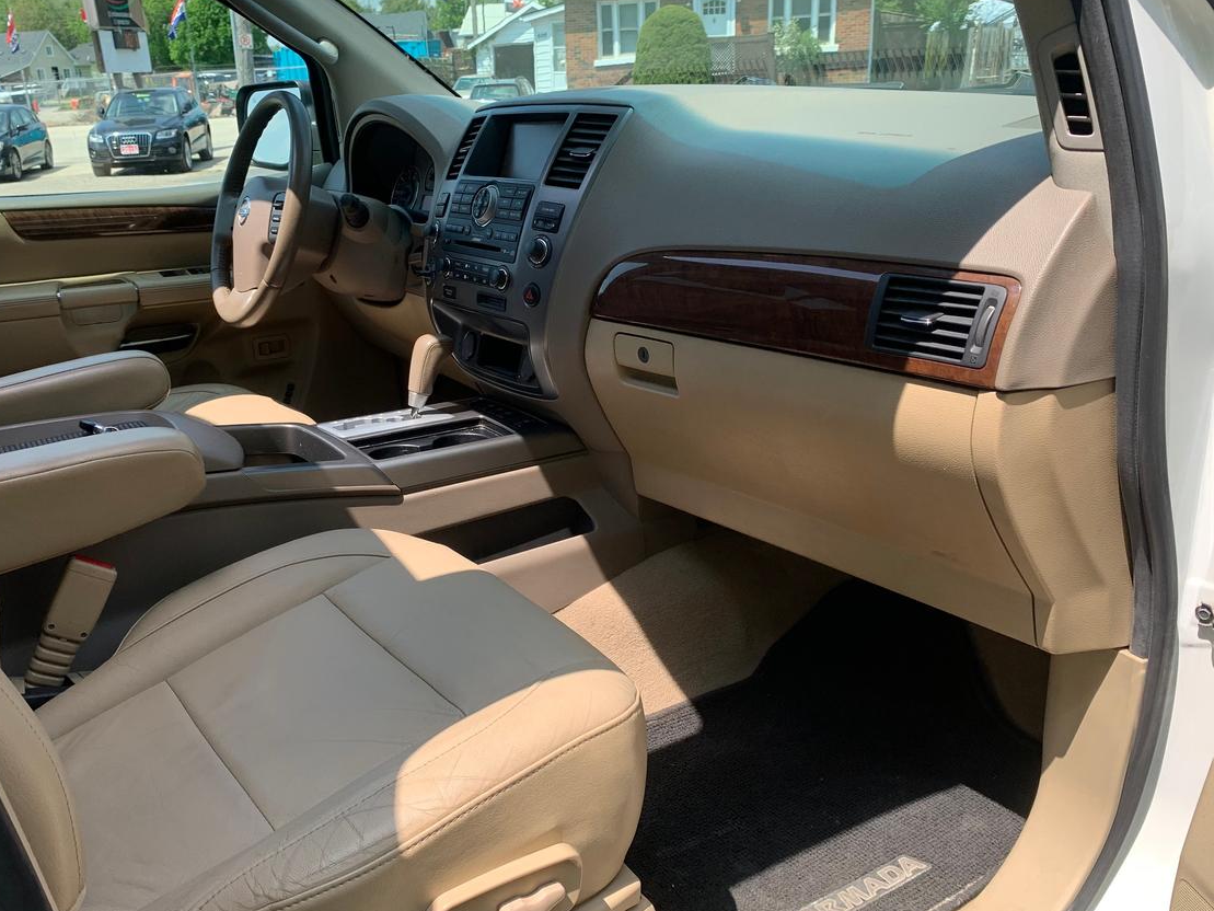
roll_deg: +2.0
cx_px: 531
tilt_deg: -21.4
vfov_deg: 46.8
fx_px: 1052
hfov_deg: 59.8
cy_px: 446
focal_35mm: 30
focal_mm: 4.25
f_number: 1.8
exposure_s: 1/555
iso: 25
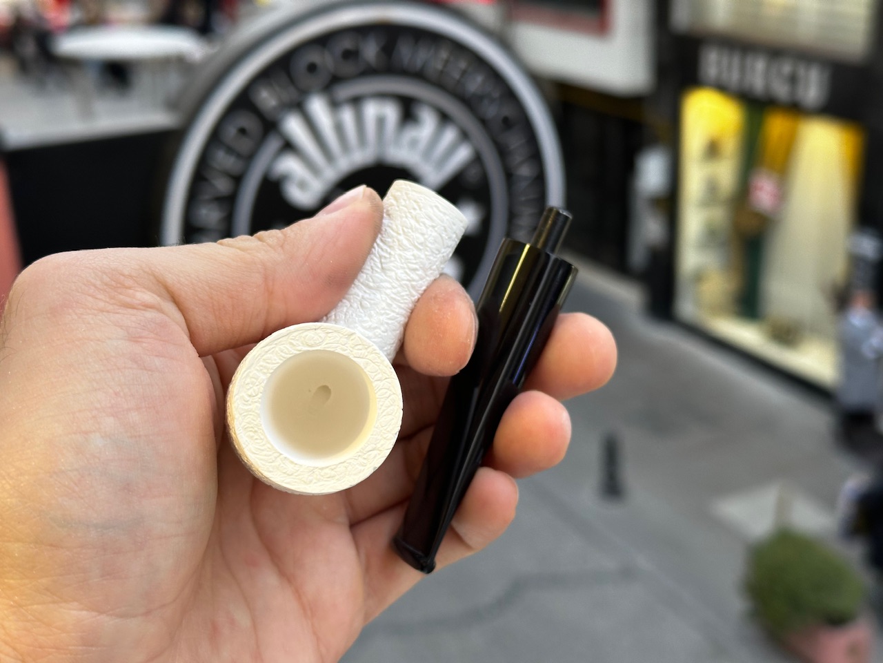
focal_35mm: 48
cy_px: 332
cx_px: 442
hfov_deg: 39.7
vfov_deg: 30.3
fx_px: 1224
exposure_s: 1/50
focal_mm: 6.86
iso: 125
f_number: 1.78
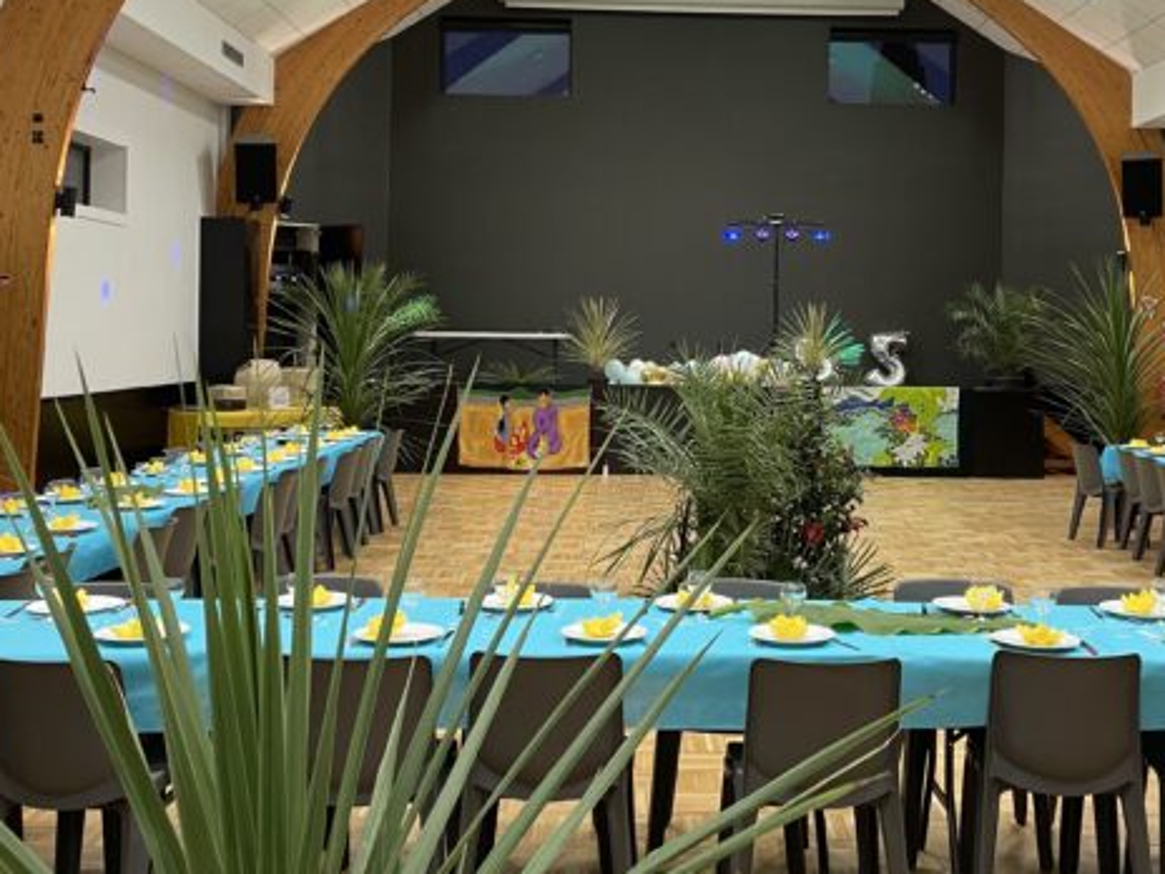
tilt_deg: +0.4
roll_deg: -0.5
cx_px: 703
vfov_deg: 33.4
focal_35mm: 43
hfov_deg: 43.6
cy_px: 311
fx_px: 1447
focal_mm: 4.2
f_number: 1.6
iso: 125
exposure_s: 1/50
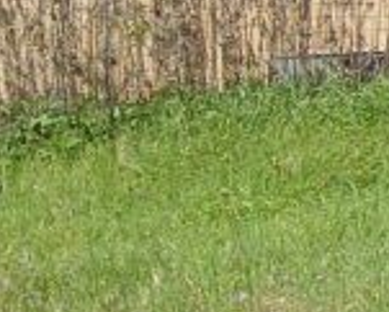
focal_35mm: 172
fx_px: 1981
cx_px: 1234
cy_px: 64
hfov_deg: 8.8
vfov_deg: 9.0
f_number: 1.8
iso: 20
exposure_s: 1/635
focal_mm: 3.98
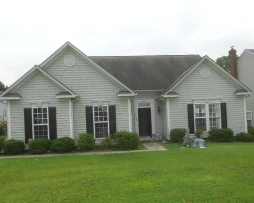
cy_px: 113
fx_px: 233
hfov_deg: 57.1
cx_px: 138
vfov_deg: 47.0
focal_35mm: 31
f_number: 3.2
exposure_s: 1/640
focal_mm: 4.6
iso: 80
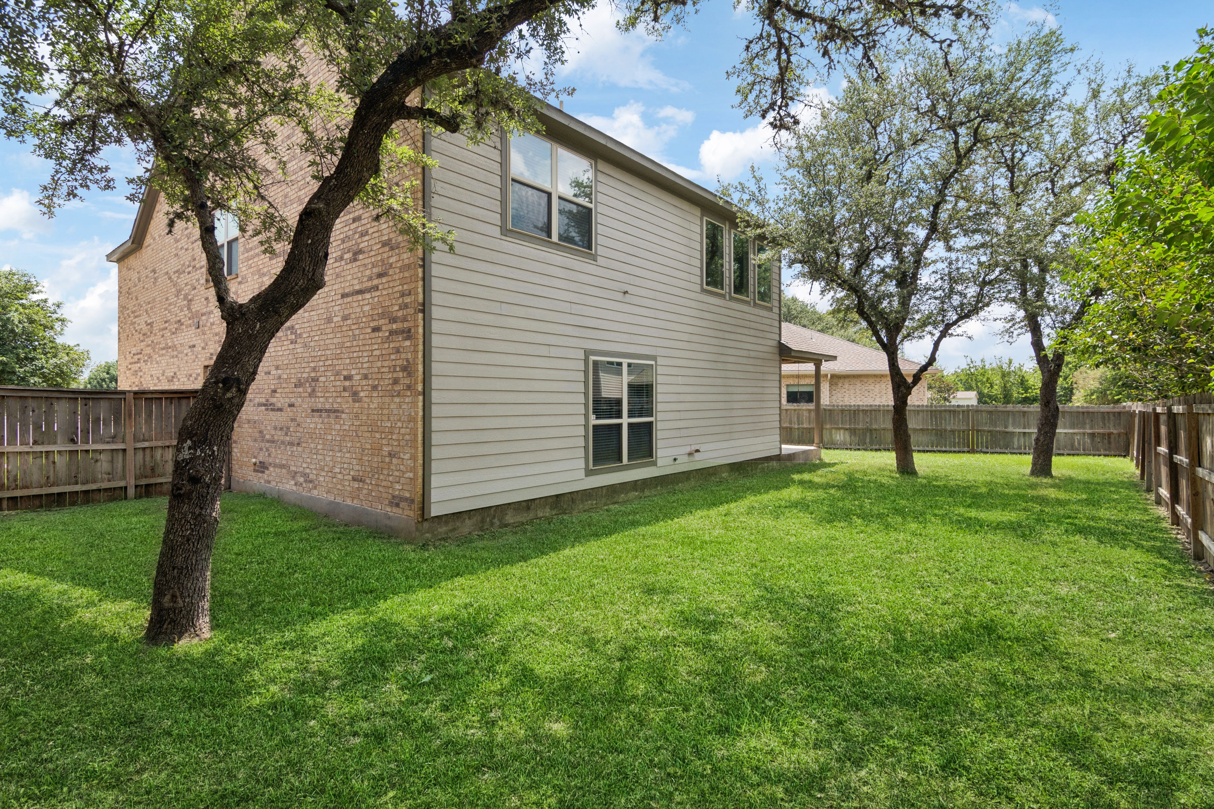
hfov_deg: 96.7
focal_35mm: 16
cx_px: 607
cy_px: 404
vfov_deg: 73.7
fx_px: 540
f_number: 8
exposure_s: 1/400
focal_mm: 11
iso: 100
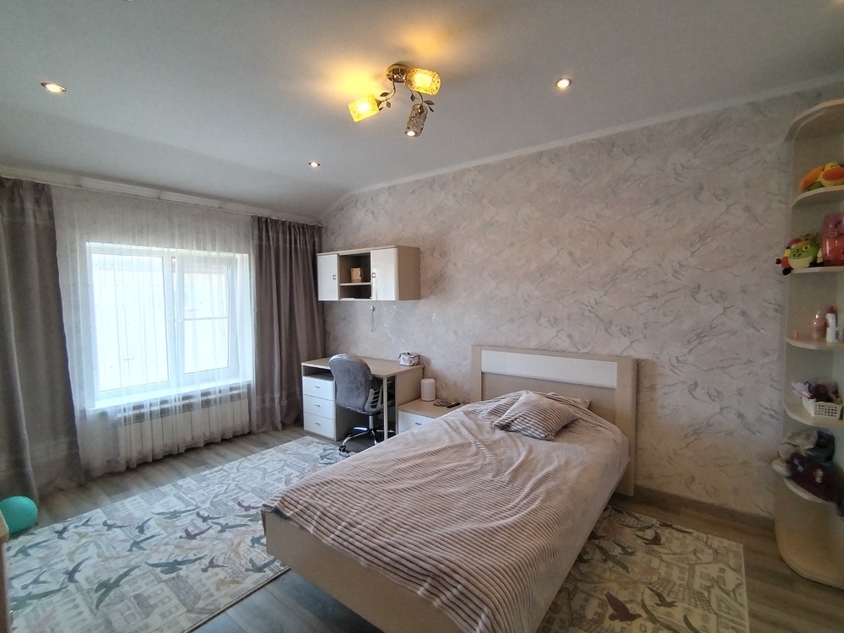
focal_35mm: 17
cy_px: 316
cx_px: 422
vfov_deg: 74.7
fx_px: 414
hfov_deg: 91.0
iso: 142
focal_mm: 1.42
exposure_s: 1/50
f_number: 2.2
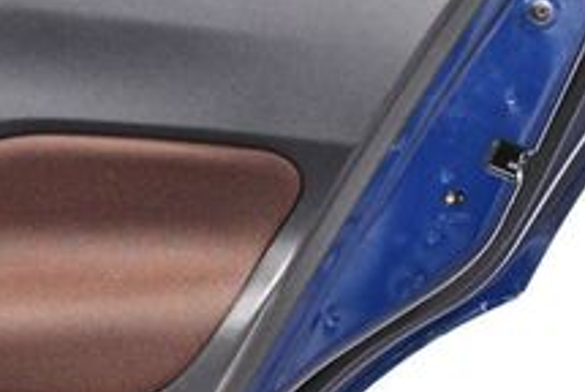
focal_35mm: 107
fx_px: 1741
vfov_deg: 12.8
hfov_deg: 18.7
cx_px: 35
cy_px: 308
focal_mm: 18
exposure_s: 1/80
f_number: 3.5
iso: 3200
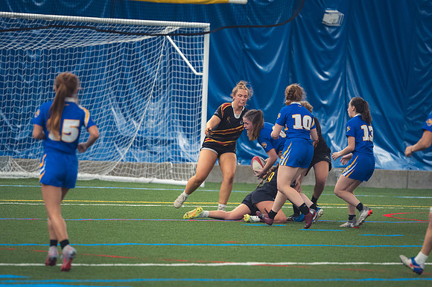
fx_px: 3598
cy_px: 144
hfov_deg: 6.9
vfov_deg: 4.6
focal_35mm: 300
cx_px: 216
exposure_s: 1/320
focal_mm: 200
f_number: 2.8
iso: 2800
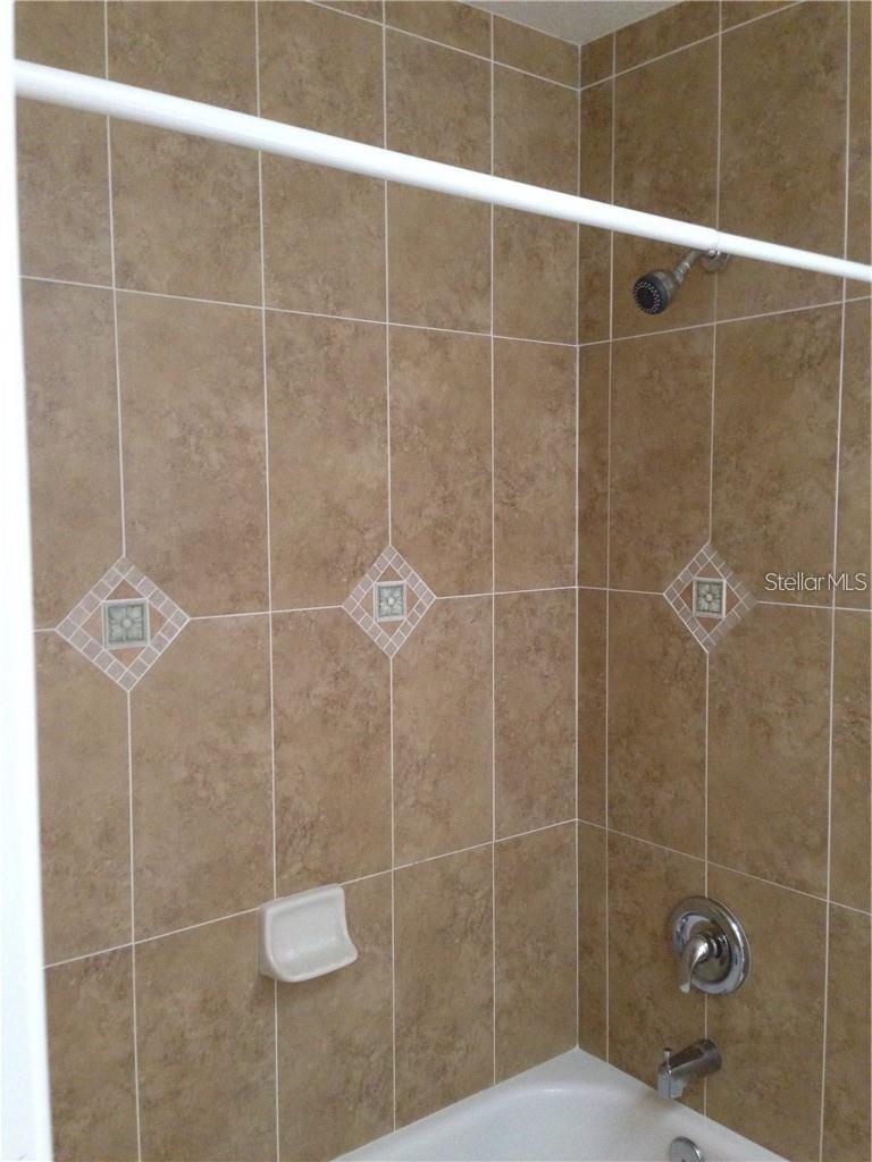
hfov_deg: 42.9
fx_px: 1108
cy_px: 581
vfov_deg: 55.4
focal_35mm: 33
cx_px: 436
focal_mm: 4.12
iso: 400
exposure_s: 1/20
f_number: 2.4
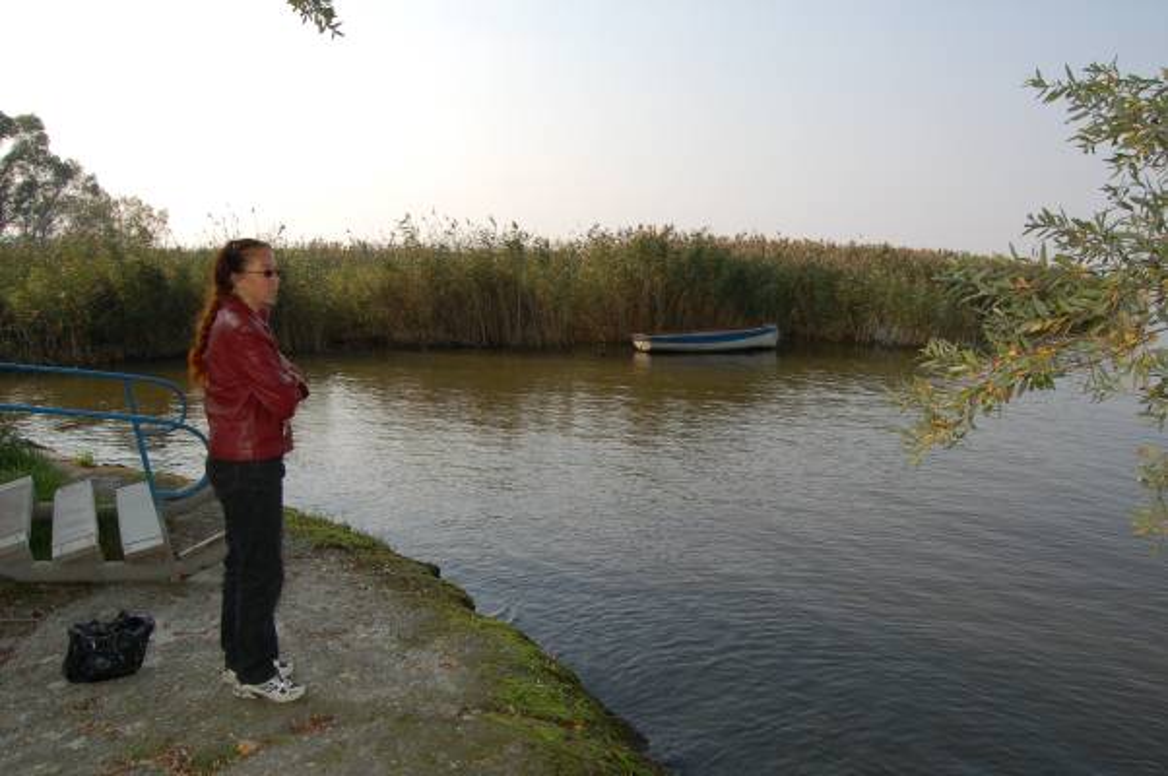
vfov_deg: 47.8
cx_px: 584
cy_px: 388
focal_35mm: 27
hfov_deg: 67.4
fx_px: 875
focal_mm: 18
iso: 400
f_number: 9
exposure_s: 1/500
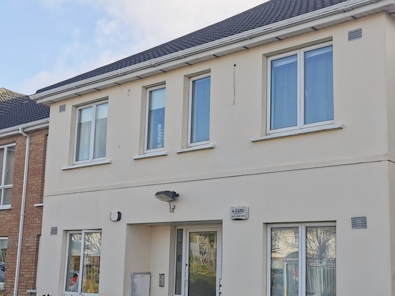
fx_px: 570
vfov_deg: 29.0
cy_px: 177
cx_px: 230
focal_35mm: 50
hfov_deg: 38.1
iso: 50
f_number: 1.6
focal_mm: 5.56
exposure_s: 1/1678
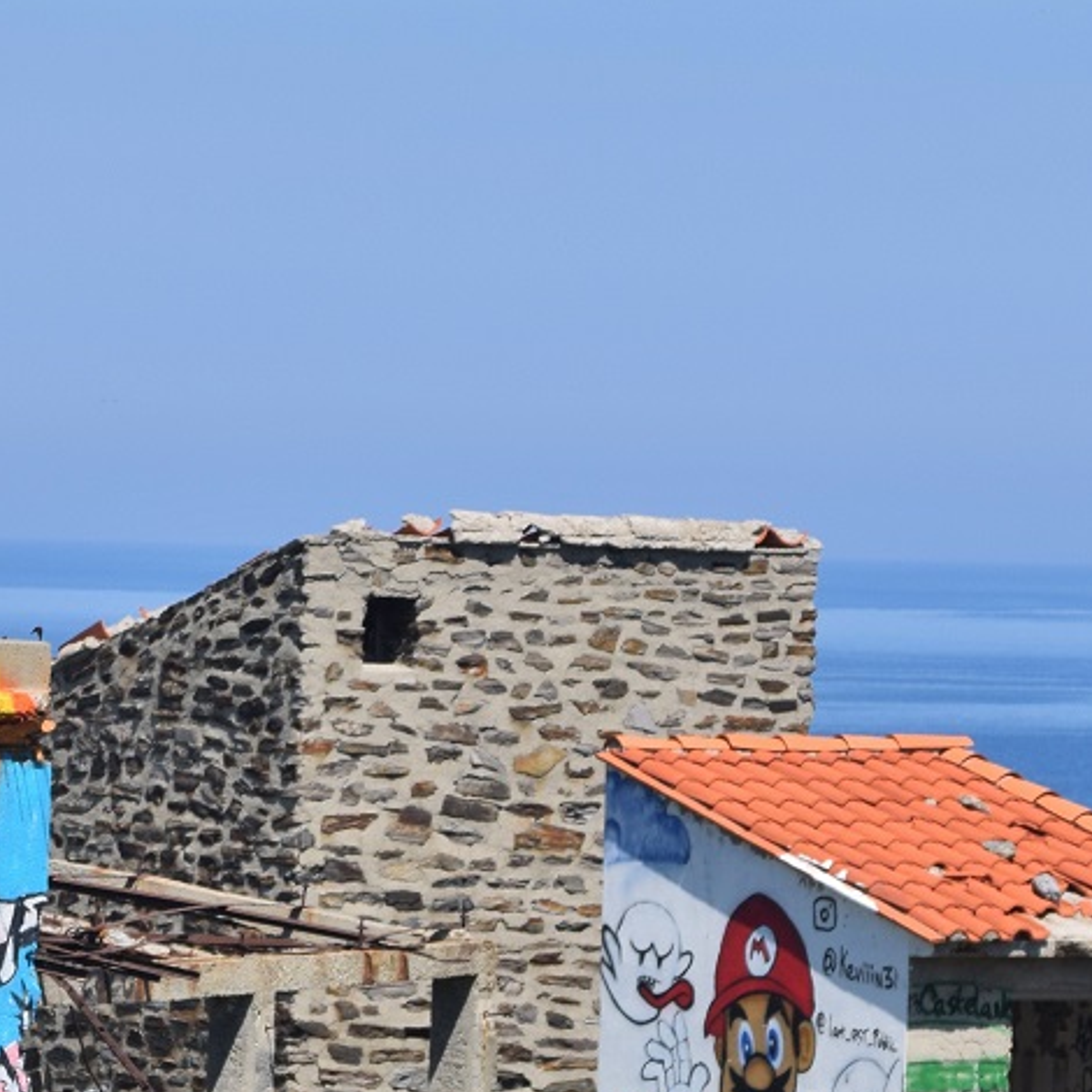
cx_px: 428
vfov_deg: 5.0
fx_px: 12492
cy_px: 1120
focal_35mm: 350
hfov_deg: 5.0
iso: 200
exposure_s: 1/320
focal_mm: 86
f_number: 9
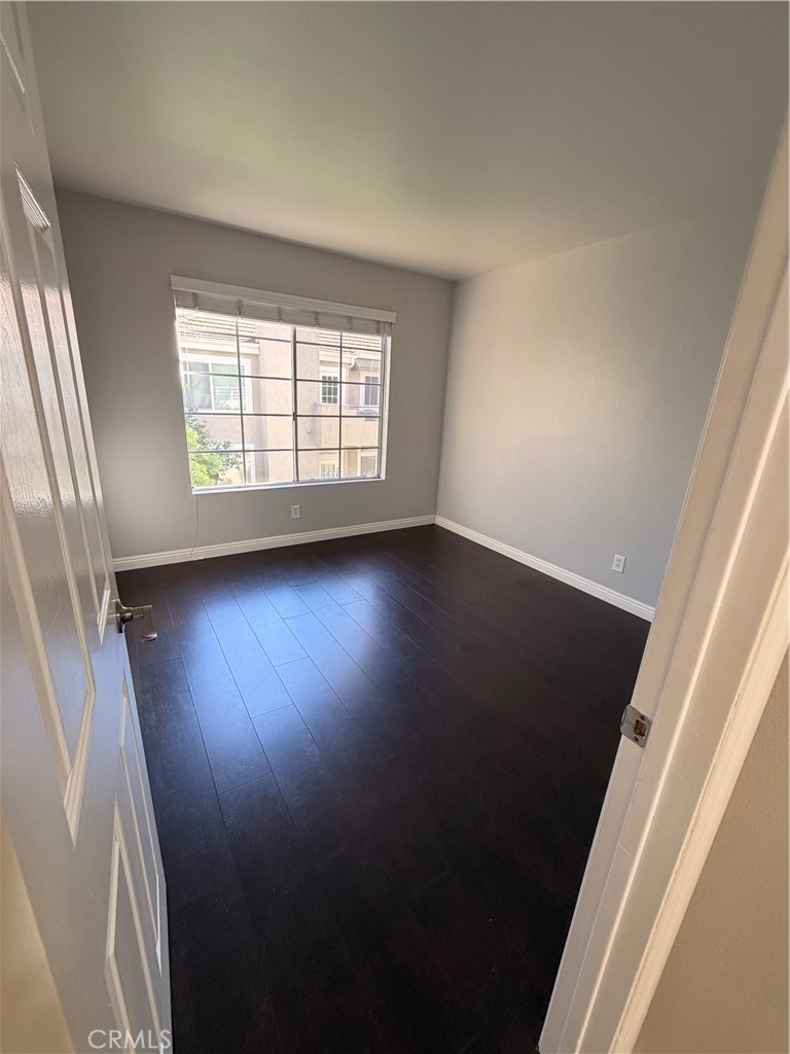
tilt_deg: -16.2
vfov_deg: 102.1
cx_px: 395
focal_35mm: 14
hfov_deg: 85.7
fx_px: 426
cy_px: 527
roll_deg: -3.8
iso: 200
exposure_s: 1/60
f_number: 2.2
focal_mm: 2.22
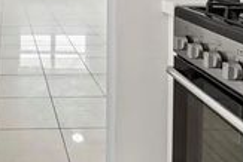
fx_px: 318
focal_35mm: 47
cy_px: -40
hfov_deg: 38.6
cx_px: 18
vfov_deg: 25.3
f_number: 7.1
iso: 320
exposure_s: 1/5
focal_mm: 12
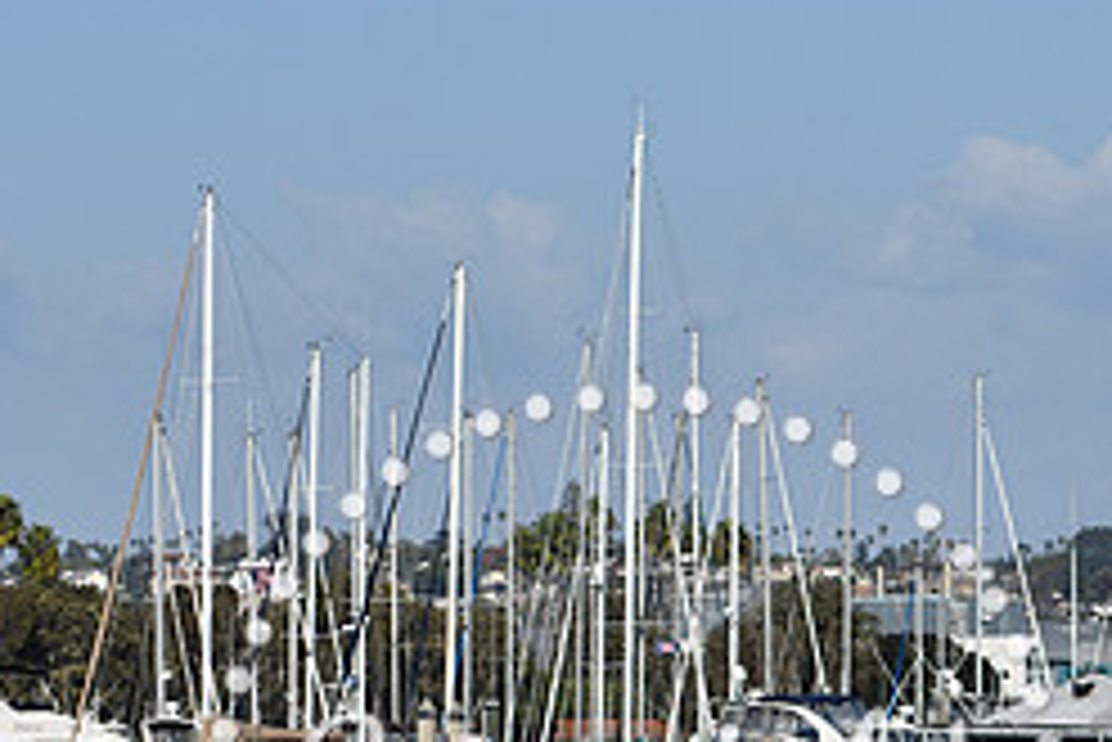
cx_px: 635
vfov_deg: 4.1
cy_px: 807
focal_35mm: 334
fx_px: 10323
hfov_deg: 6.2
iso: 100
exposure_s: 1/640
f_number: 8
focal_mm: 95
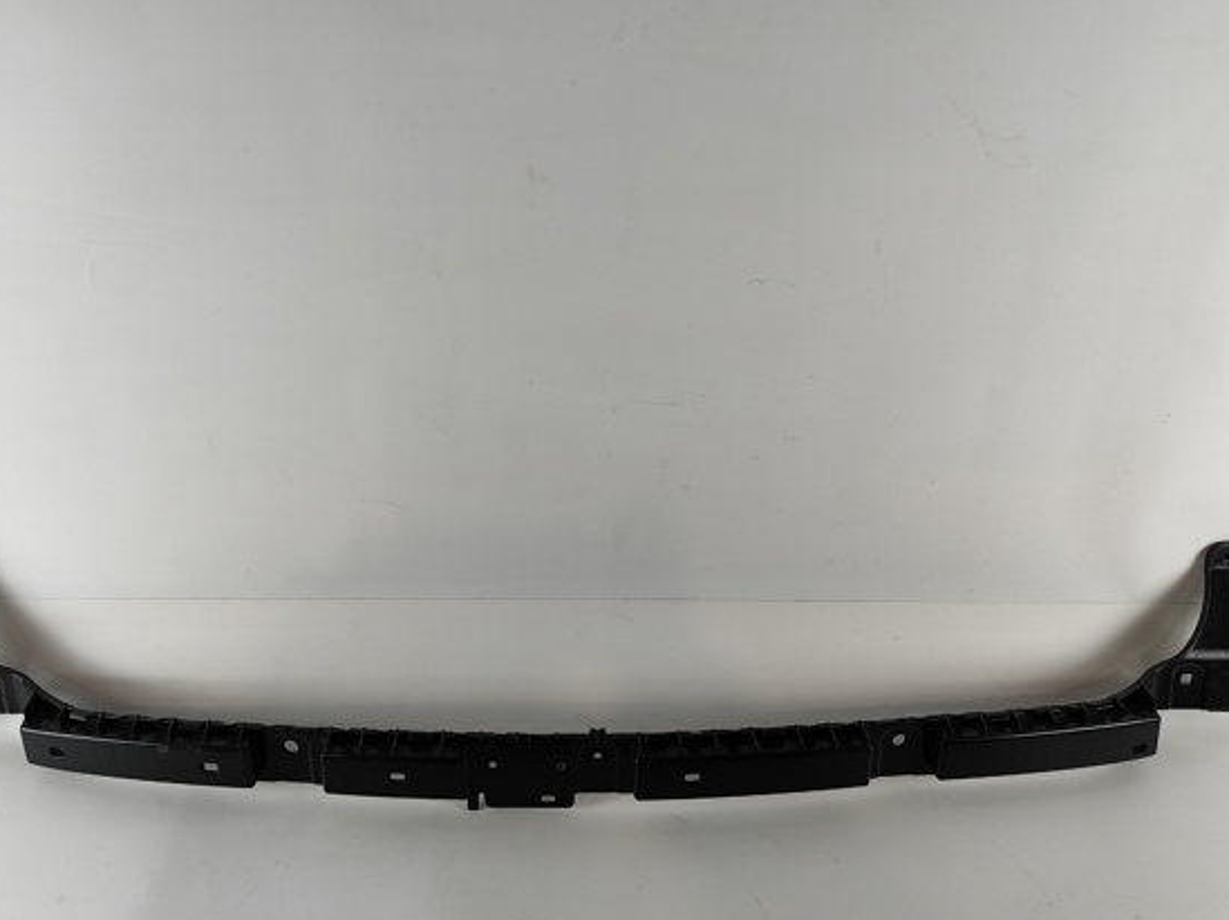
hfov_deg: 63.4
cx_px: 580
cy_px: 517
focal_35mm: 28
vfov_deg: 49.6
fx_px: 993
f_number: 1.89
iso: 239
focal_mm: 5.89
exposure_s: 1/120
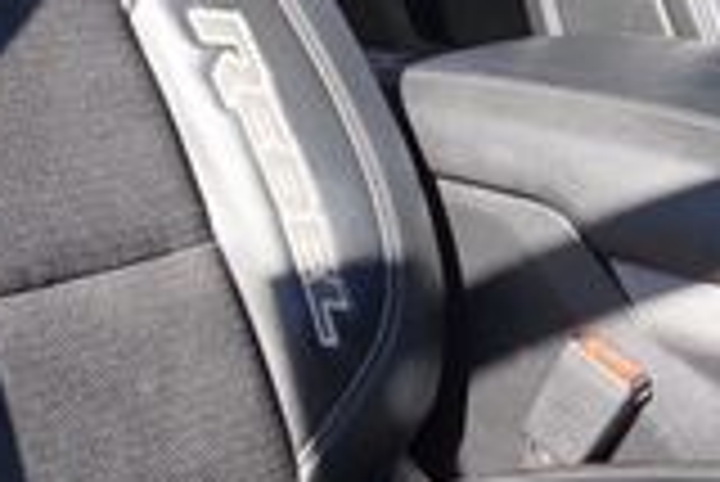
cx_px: 225
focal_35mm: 96
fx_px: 1922
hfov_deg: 21.1
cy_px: 95
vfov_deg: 14.2
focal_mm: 16
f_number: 6.3
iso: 100
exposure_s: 1/80
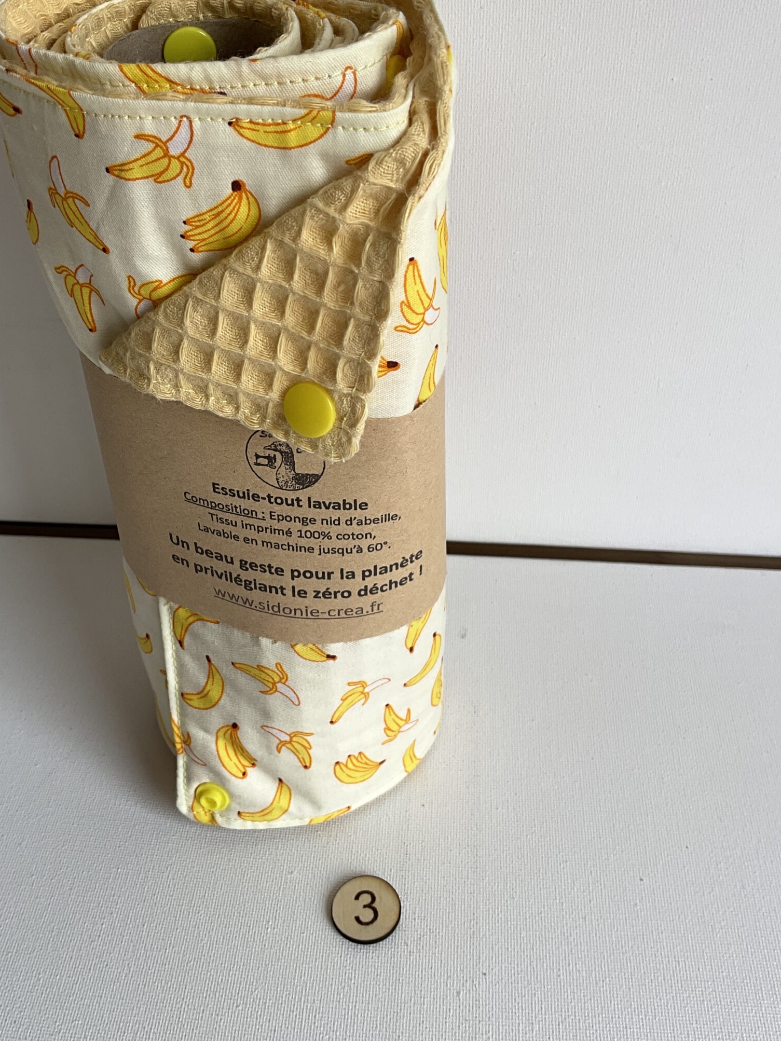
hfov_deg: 38.6
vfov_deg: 50.0
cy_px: 449
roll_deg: +3.0
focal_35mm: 37
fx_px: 1113
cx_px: 330
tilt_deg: -39.0
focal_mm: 3
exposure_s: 1/231
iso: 16
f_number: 1.8
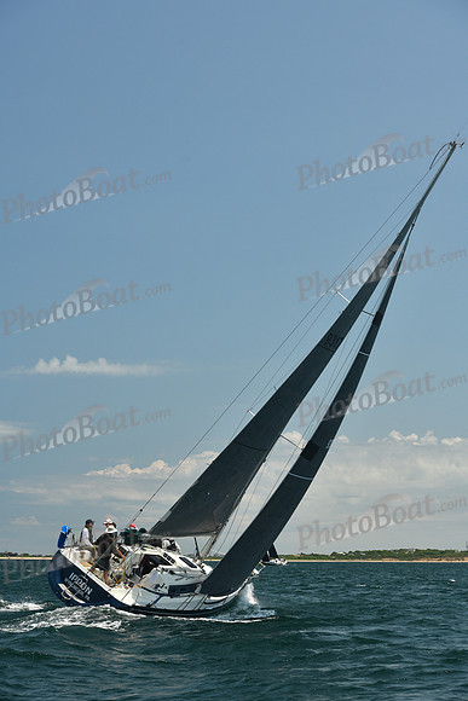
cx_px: 234
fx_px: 1364
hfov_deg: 19.5
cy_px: 350
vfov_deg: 28.8
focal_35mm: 70
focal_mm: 70
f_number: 7.1
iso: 320
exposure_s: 1/640
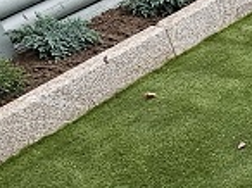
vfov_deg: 16.8
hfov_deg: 16.8
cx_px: 507
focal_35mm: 87
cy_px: 139
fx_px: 632
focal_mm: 2.2
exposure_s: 1/100
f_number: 2.2
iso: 50
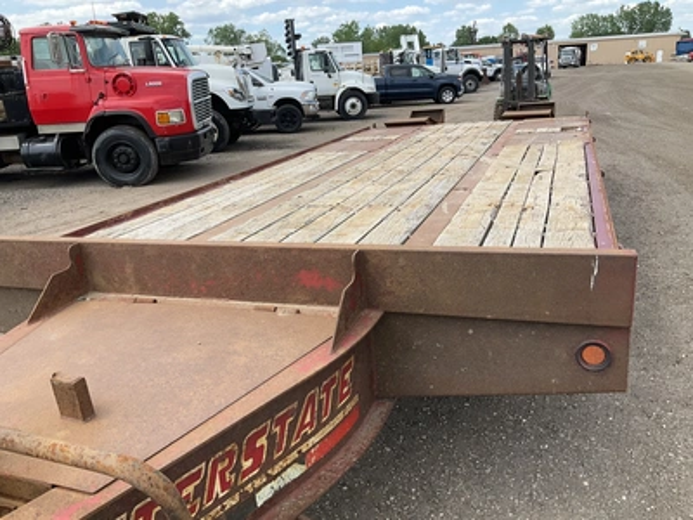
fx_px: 581
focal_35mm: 29
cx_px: 346
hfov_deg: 61.7
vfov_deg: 48.2
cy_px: 260
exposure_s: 1/792
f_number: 1.8
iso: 25
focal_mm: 3
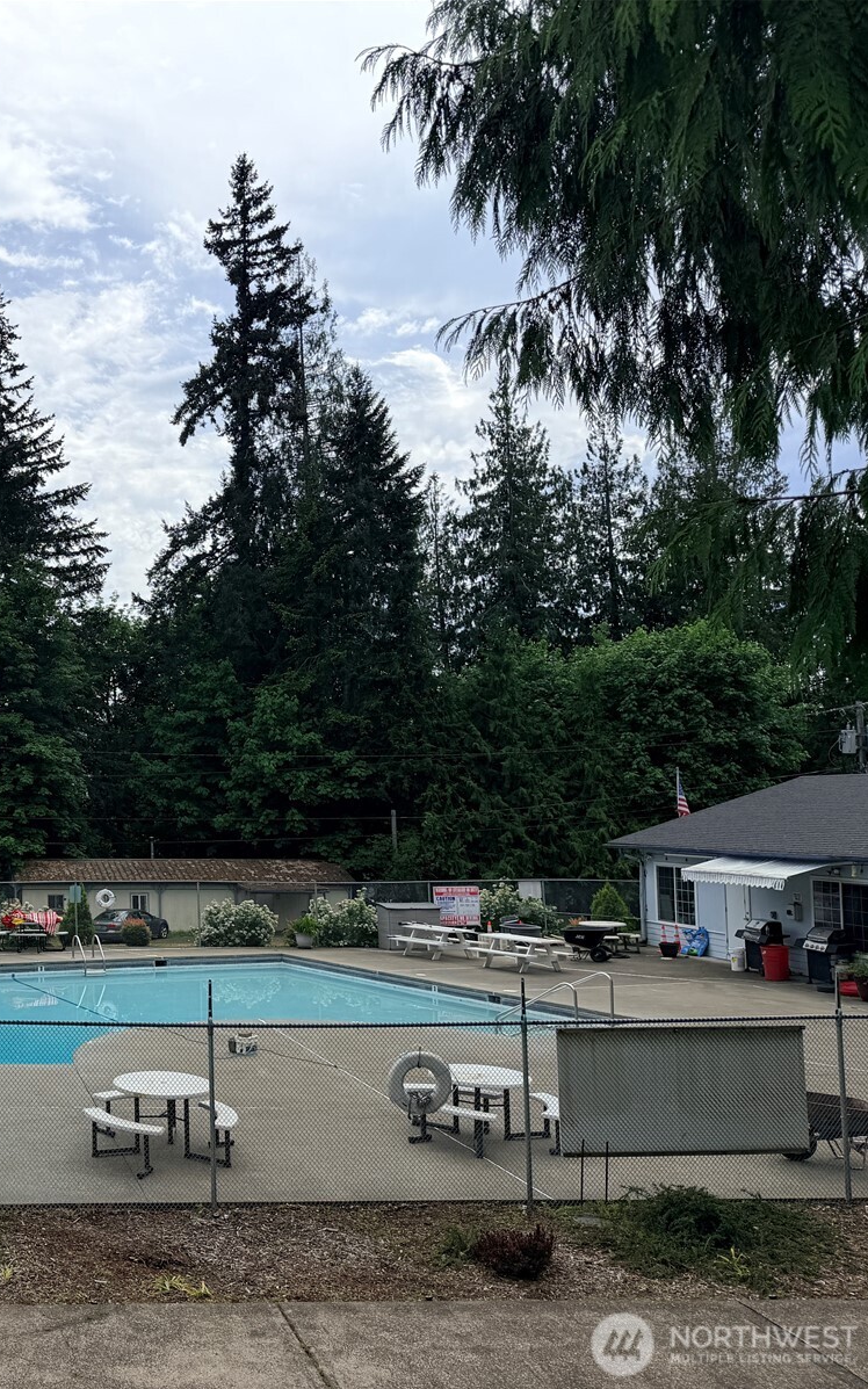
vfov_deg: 56.7
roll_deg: +0.3
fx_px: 1287
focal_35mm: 34
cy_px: 695
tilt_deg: +4.8
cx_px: -36
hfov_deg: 33.5
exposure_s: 1/8130
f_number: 1.78
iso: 80
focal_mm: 6.76
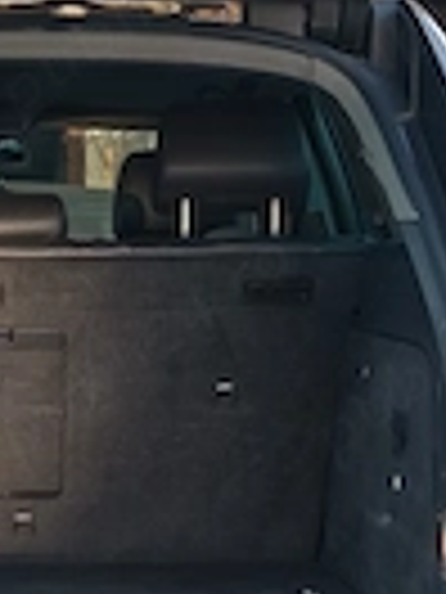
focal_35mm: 112
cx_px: -14
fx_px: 1924
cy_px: 425
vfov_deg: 17.5
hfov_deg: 13.0
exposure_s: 1/120
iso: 728
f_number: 1.75
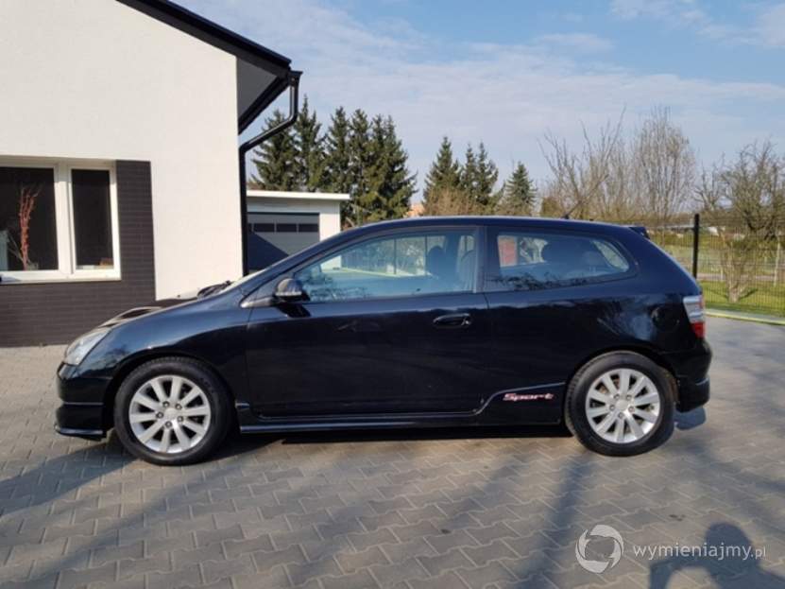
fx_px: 590
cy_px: 294
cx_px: 392
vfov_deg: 53.1
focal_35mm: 26
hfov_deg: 67.3
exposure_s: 1/1796
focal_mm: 4.2
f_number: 1.7
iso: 40
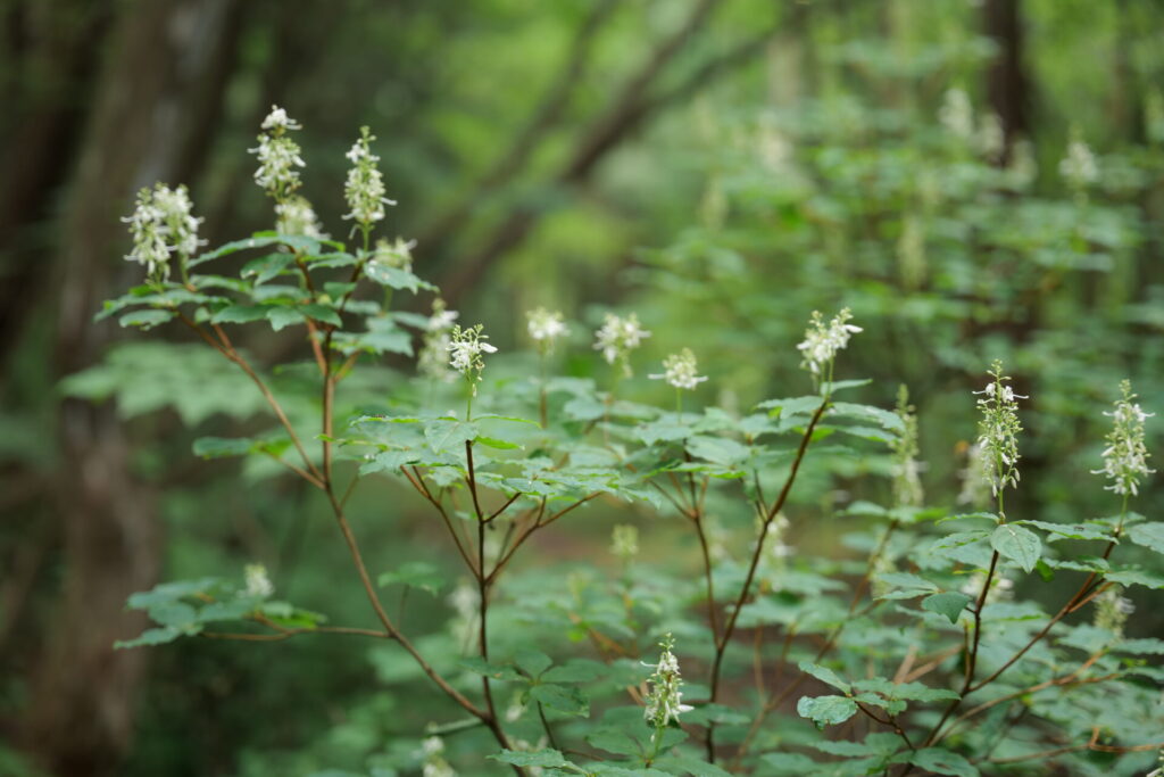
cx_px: 582
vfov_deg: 21.6
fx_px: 2037
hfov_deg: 31.9
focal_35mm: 63
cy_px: 388
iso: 160
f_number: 2.8
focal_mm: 63
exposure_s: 1/80
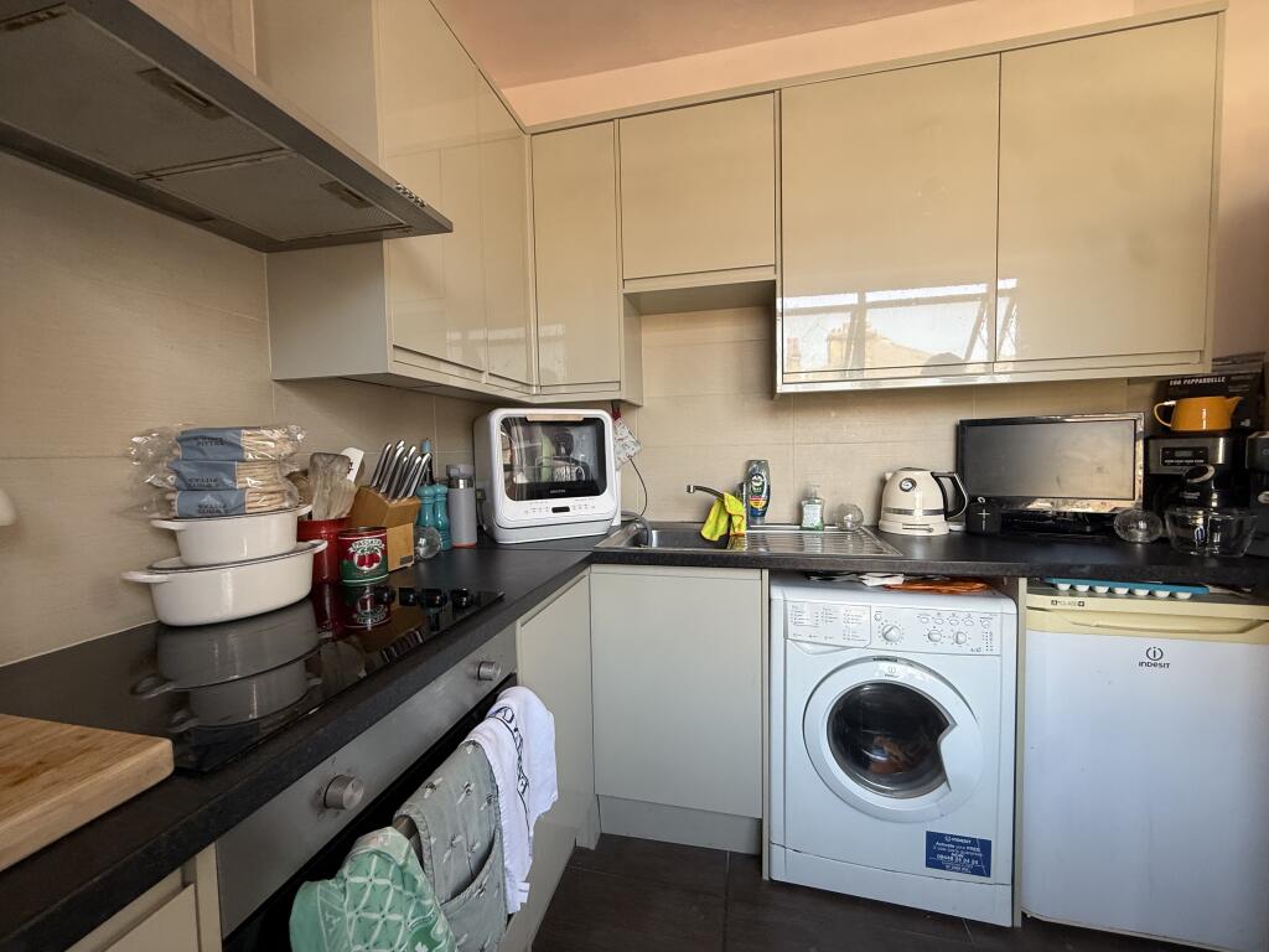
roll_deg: +1.2
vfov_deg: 85.7
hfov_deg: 102.1
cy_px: 476
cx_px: 634
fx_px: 513
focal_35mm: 14
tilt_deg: -2.4
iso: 125
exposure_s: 1/99
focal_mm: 2.22
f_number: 2.2
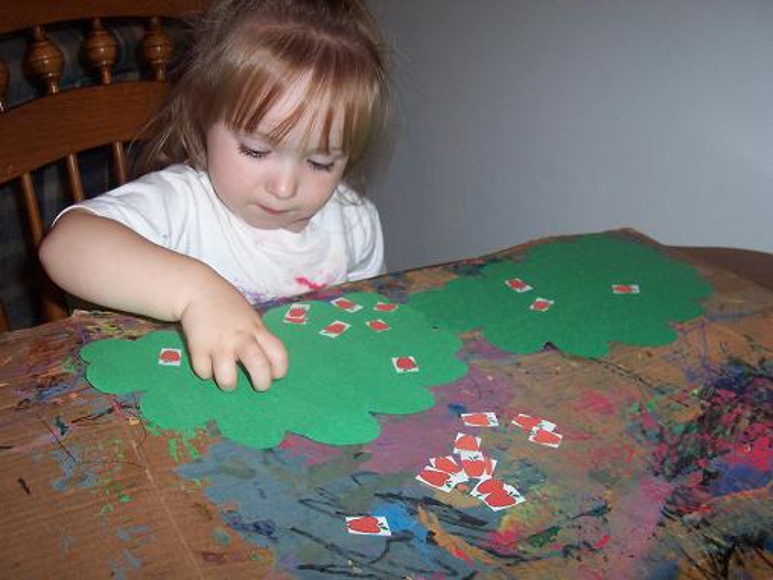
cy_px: 290
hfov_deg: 50.1
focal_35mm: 37
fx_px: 826
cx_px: 386
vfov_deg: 38.7
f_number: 2.8
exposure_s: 1/60
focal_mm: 5.6
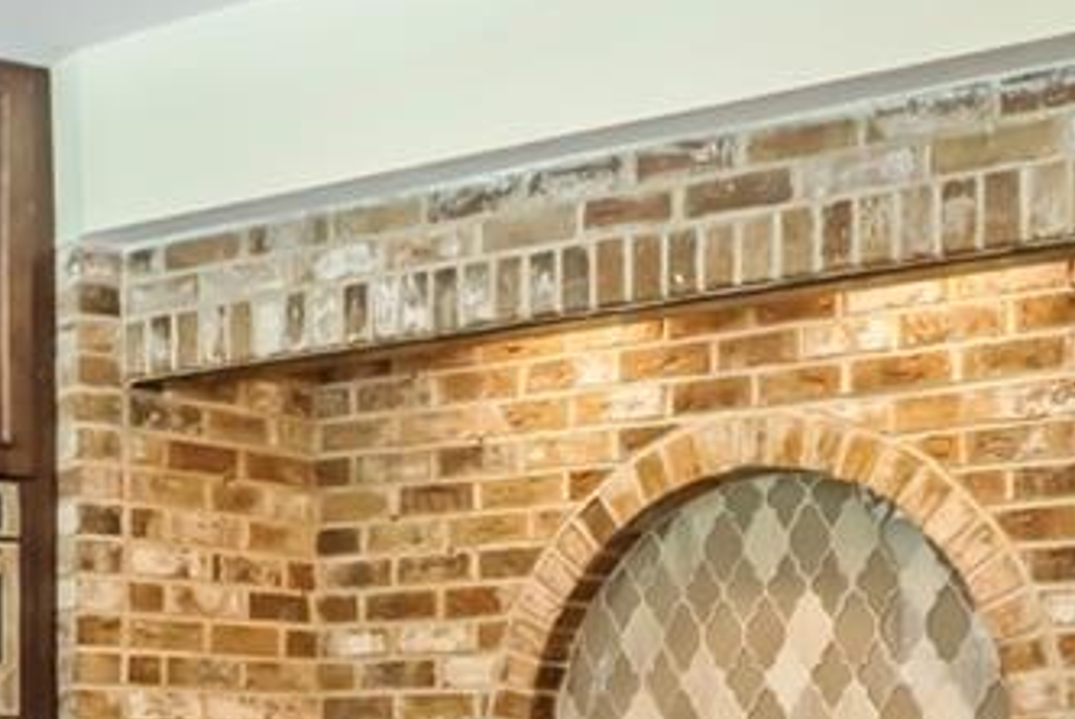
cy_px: 758
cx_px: 508
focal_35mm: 79
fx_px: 2373
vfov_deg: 16.8
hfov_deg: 25.5
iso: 250
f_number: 9
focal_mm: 11
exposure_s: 1/125
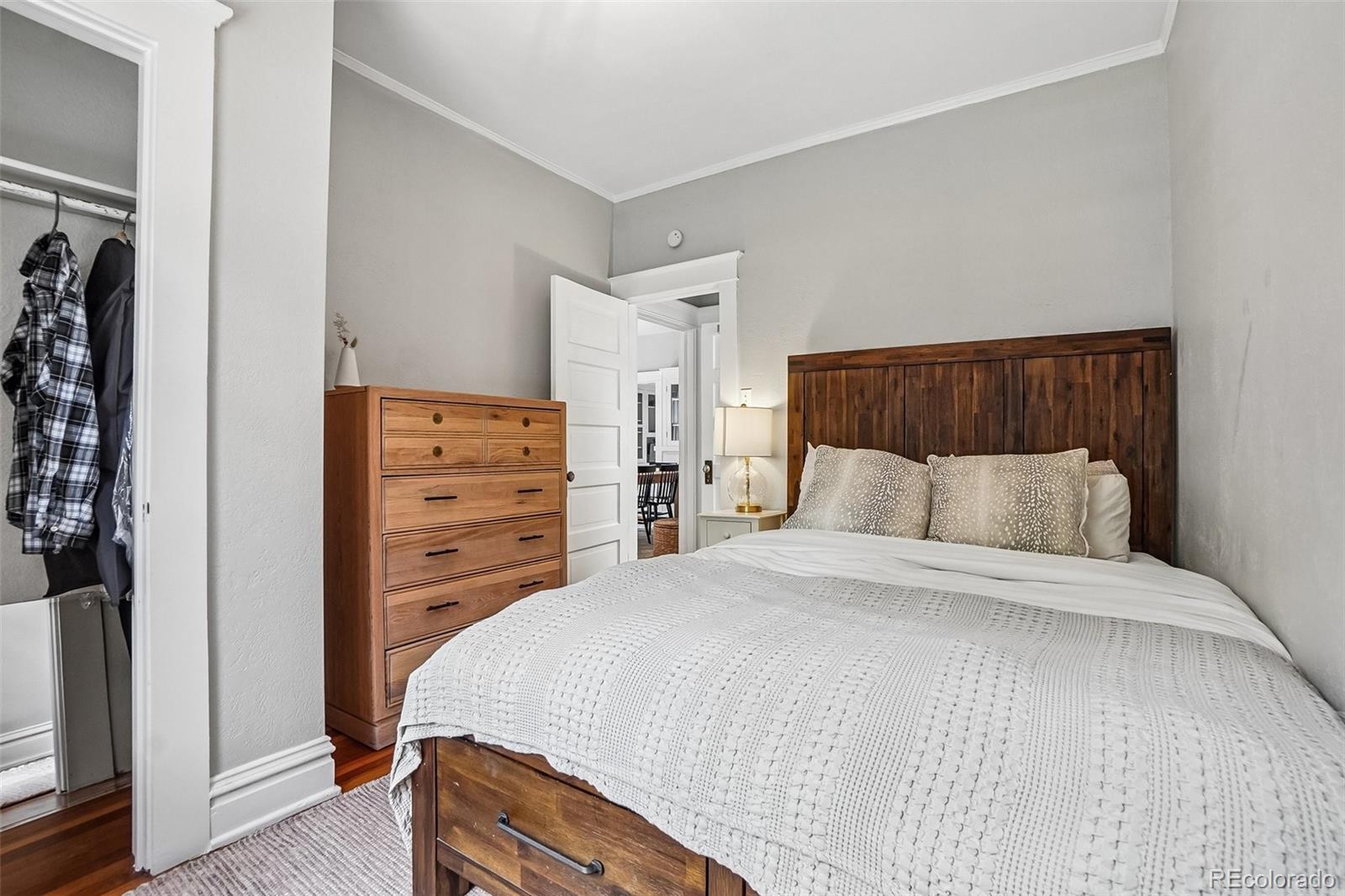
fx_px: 560
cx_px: 672
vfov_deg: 77.3
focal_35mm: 15
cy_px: 448
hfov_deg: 100.4
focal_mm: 10
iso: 400
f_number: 8
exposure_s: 1/25
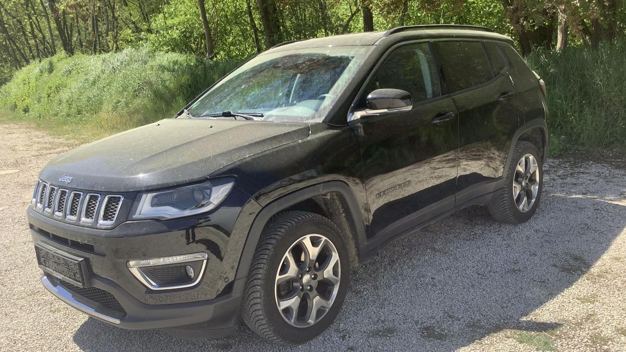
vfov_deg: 34.6
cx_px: 314
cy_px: 194
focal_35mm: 34
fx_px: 564
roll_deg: +2.2
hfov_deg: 58.0
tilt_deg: -12.1
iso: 25
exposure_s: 1/450
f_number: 2.4
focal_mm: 3.3
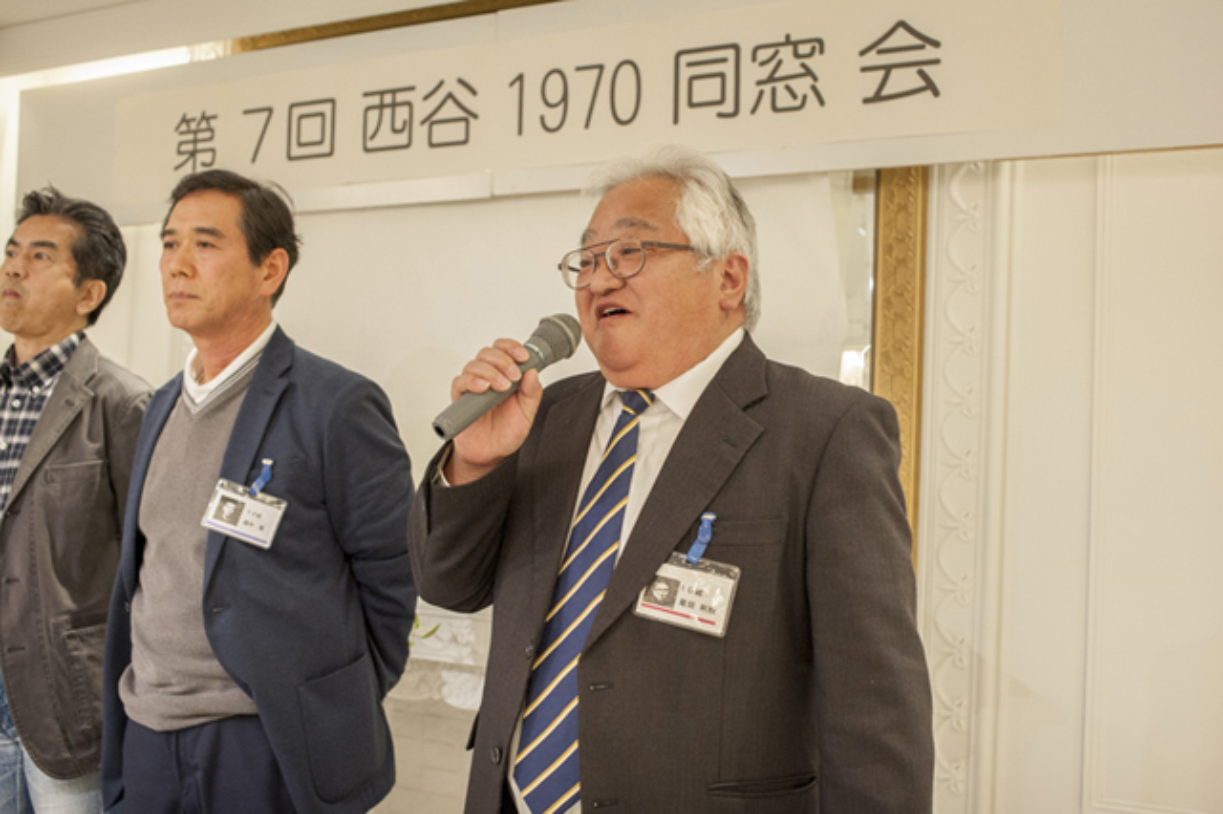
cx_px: 612
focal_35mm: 35
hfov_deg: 54.5
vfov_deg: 37.8
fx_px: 1188
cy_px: 407
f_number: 5.6
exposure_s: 1/100
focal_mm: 35
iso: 1400
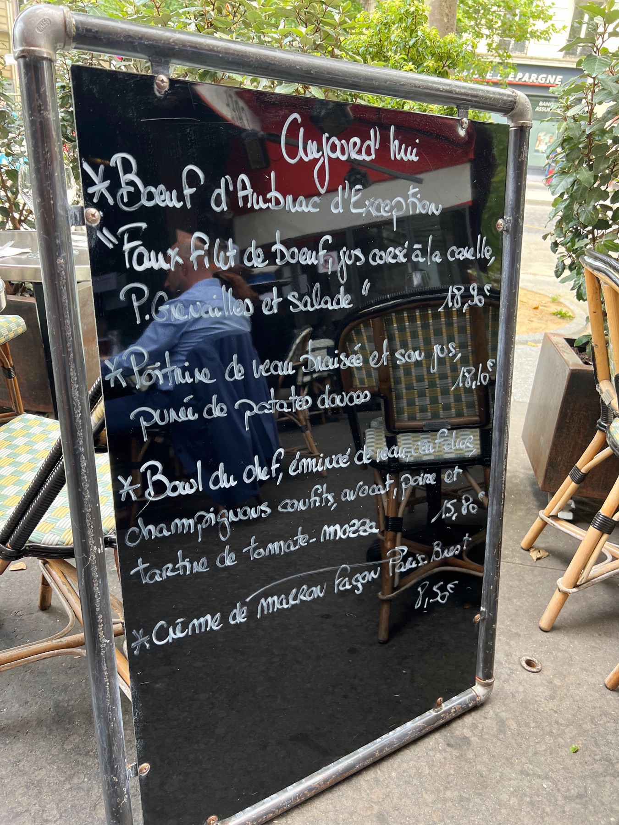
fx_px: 620
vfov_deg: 67.3
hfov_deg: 53.1
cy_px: 412
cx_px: 310
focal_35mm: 26
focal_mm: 5.7
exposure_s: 1/125
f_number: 1.5
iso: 64
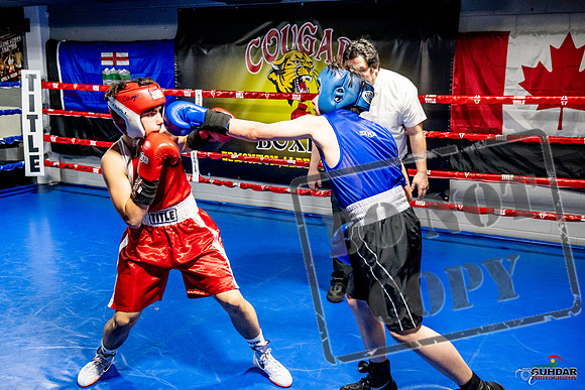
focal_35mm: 37
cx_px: 292
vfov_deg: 36.0
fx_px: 601
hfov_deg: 51.9
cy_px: 195
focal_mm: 25
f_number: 2.8
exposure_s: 1/800
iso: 5000
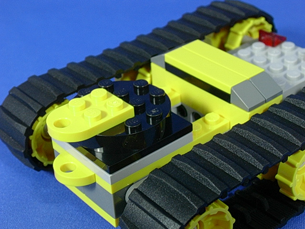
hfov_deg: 26.0
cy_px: 114
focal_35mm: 75
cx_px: 152
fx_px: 661
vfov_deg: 19.6
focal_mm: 11.3
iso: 70
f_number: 3.8
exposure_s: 1/7.3
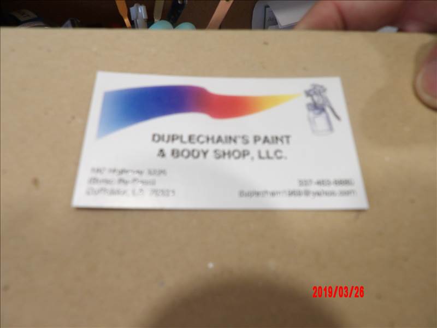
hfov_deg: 71.6
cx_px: 218
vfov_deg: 56.8
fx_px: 303
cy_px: 164
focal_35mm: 24
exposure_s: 1/33
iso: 175
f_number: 2.8
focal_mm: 4.3
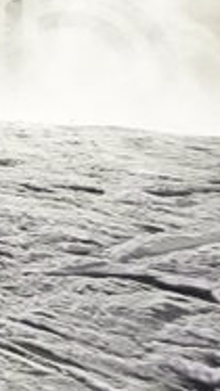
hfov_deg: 7.7
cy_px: -137
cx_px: -694
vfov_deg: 20.8
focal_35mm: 92
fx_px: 955
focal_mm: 16
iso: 8000
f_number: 2.8
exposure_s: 1/1250
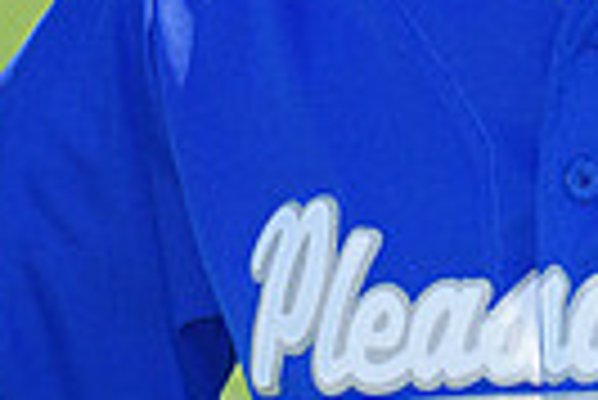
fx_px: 12355
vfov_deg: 1.9
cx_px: 661
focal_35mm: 743
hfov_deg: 2.8
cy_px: -169
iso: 160
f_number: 9
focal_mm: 171
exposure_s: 1/200
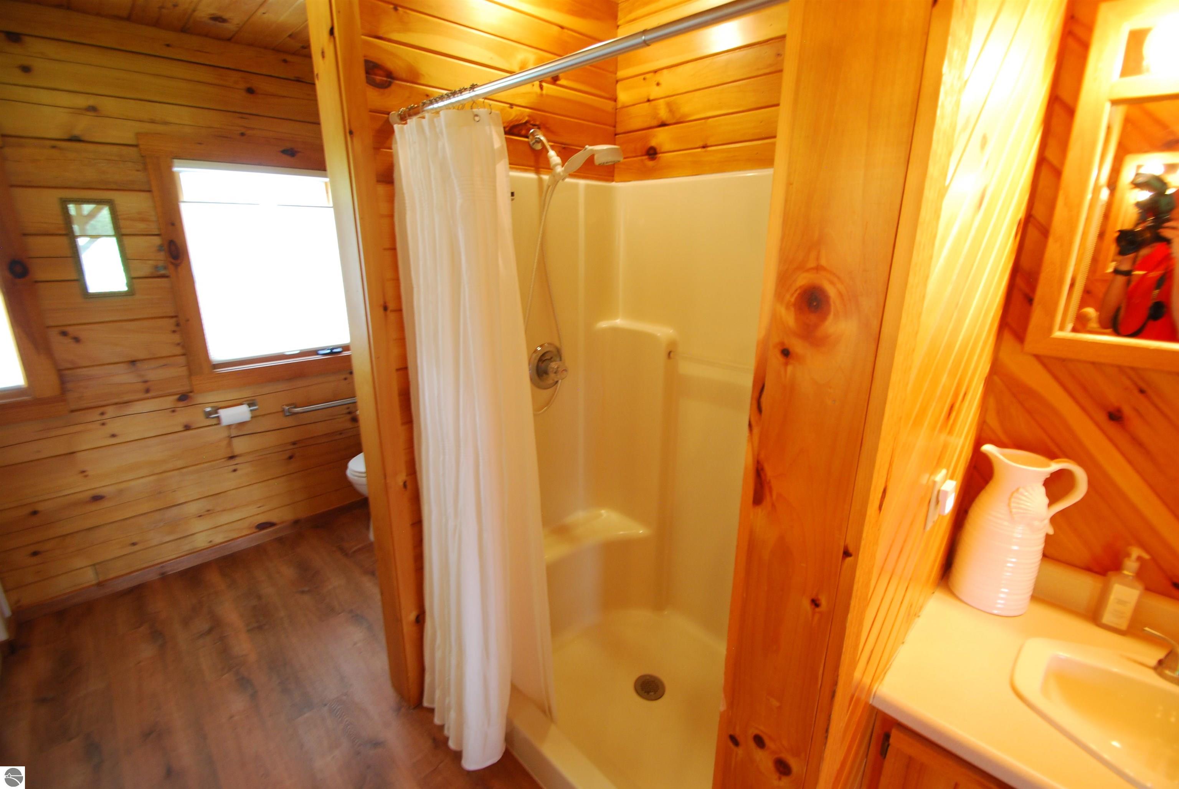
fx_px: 492
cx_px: 590
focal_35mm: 15
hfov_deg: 100.3
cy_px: 394
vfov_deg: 77.5
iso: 400
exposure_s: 1/13
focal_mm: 10
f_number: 3.5
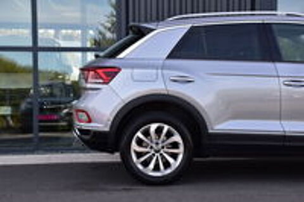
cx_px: 152
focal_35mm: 84
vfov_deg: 16.2
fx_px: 709
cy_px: 101
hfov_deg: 24.2
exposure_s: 1/160
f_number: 9
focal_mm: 56
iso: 400
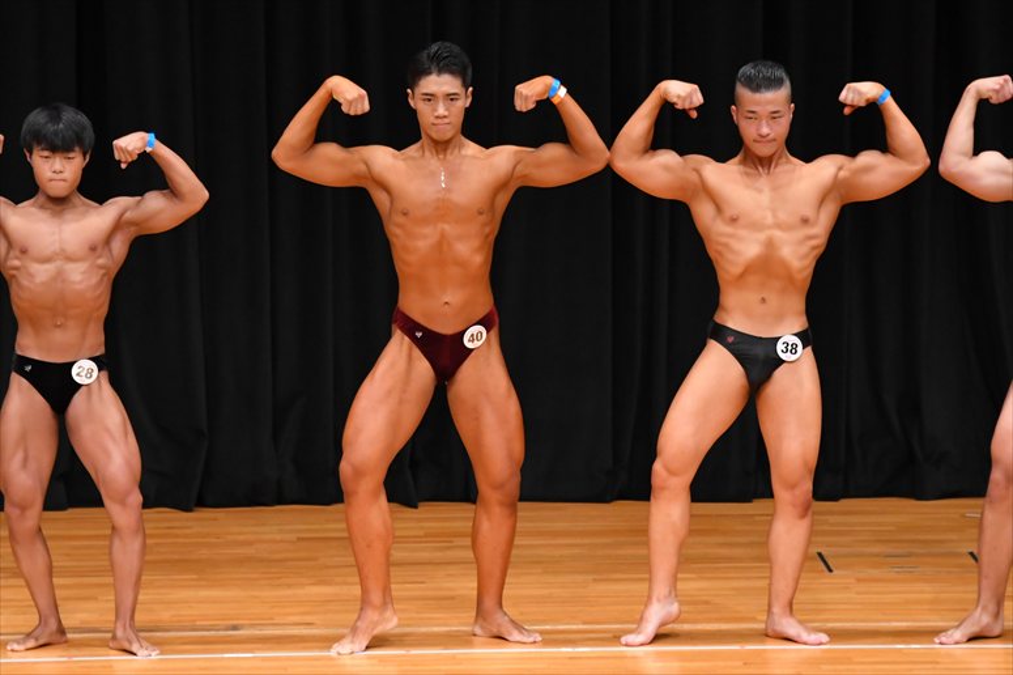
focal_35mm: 285
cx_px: 506
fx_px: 8016
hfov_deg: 7.2
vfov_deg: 4.8
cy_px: 338
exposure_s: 1/400
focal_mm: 190
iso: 4000
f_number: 5.6
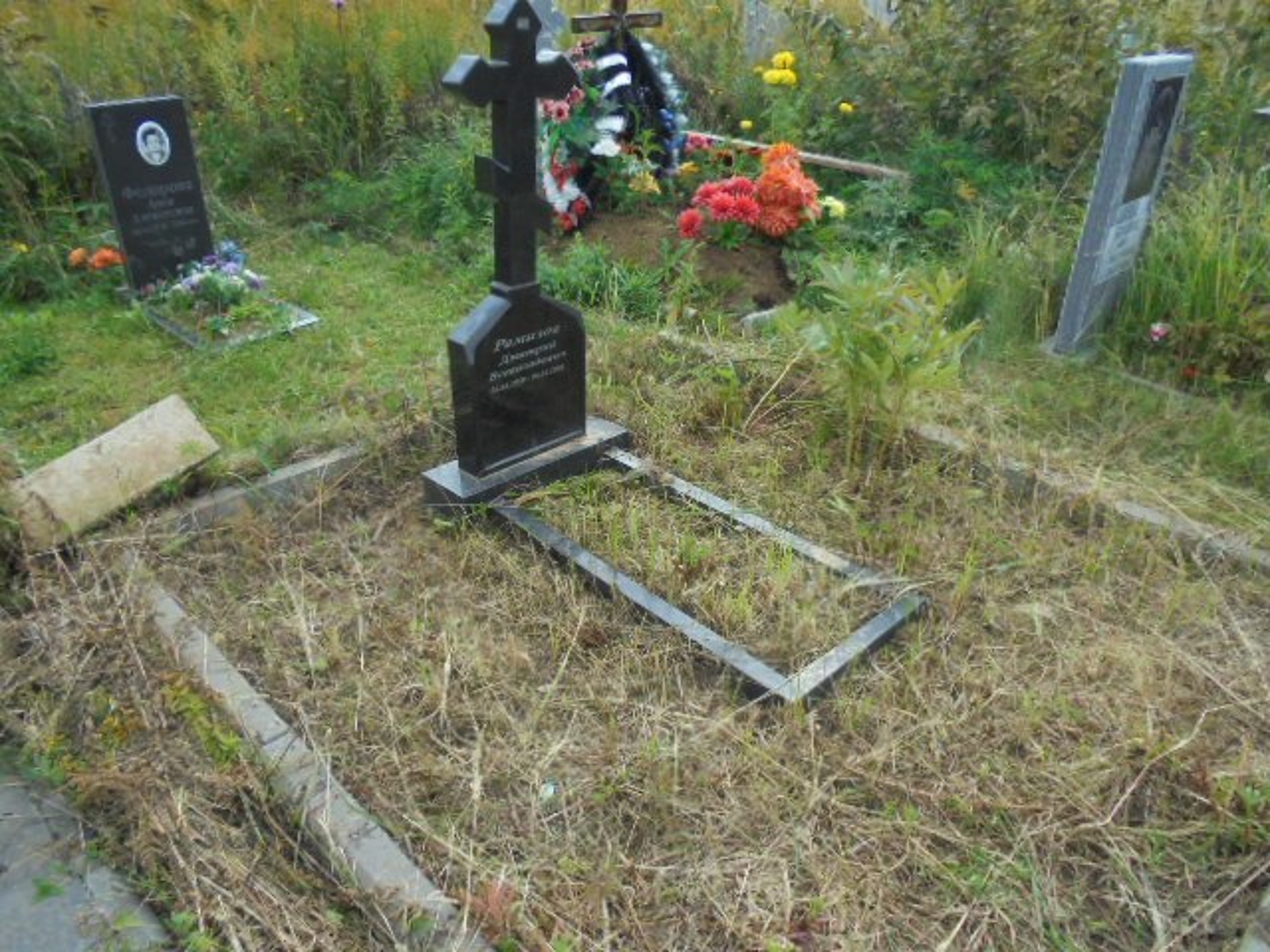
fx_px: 954
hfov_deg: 67.3
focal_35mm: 26
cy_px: 476
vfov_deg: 53.1
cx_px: 635
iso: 100
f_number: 3.5
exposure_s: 1/320
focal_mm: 4.6
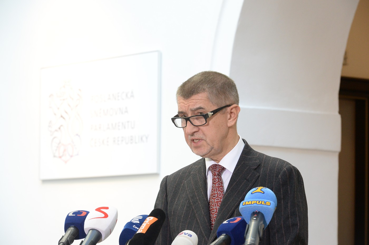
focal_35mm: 165
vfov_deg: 8.3
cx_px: 184
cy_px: 122
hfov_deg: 12.5
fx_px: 1689
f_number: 10
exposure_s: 1/60
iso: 4000
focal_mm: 165
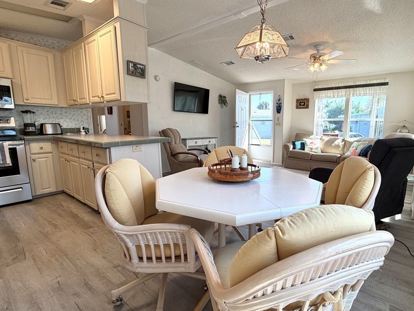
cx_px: 241
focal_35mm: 18
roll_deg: -0.5
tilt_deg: -8.4
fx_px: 215
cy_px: 154
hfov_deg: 87.0
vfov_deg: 71.6
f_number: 2.2
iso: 80
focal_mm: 2.22
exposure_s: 1/120
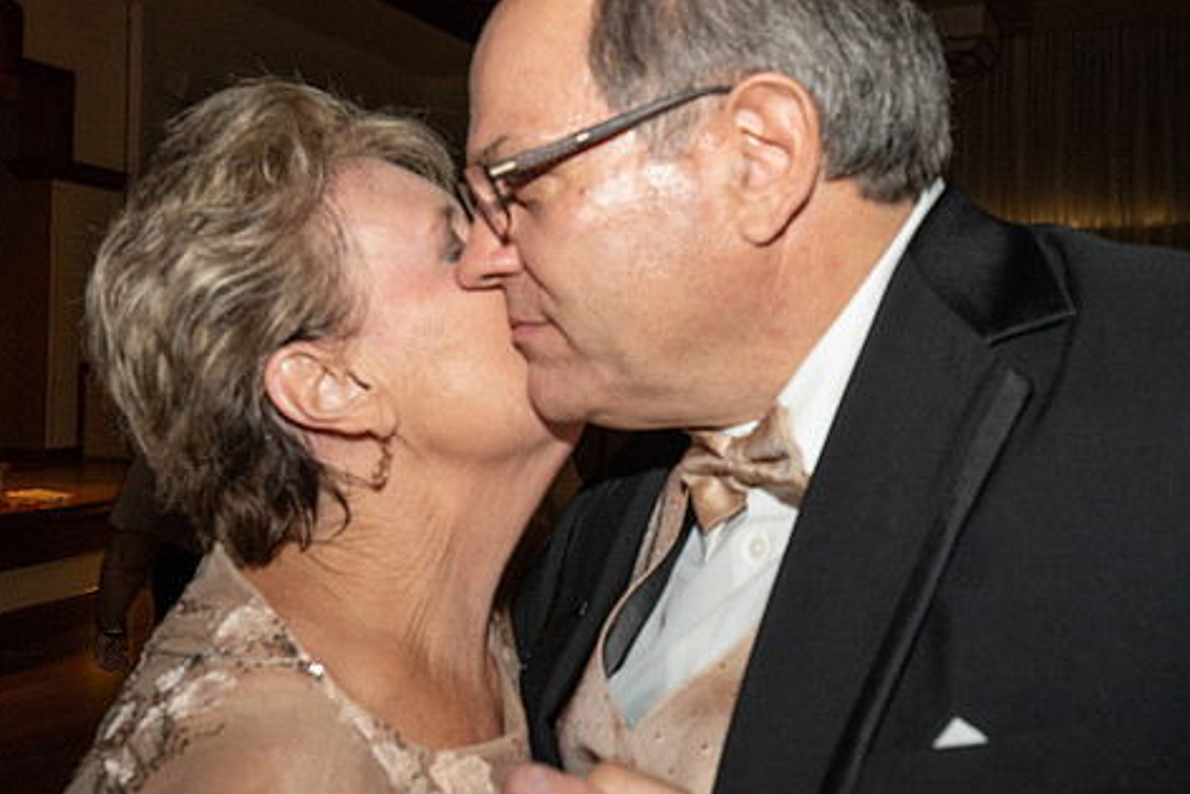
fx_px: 1422
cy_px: 359
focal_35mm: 43
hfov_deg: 45.3
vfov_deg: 31.2
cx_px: 512
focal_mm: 35
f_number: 7.1
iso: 6400
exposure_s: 1/80
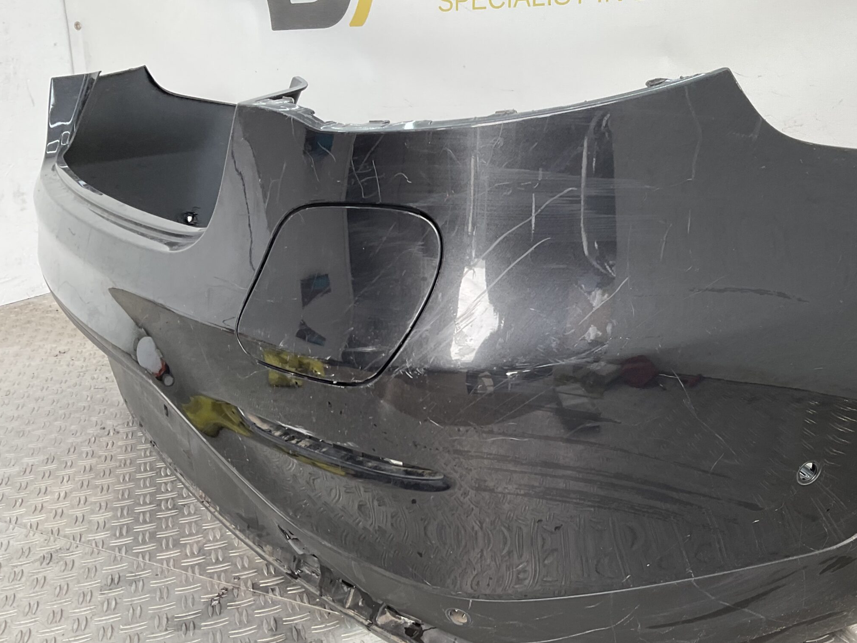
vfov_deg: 38.7
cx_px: 542
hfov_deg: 49.6
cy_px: 335
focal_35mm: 37
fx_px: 916
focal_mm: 3
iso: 25
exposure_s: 1/120
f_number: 1.8
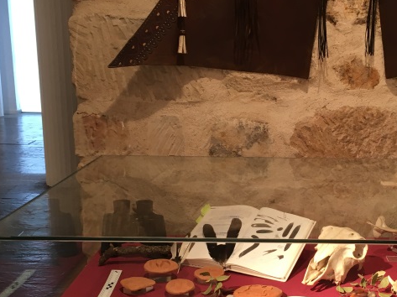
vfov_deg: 29.6
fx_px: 562
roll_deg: -1.9
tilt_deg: -13.1
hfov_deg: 38.0
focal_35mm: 49
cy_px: 180
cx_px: 293
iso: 64
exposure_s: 1/33
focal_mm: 4.15
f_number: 2.2
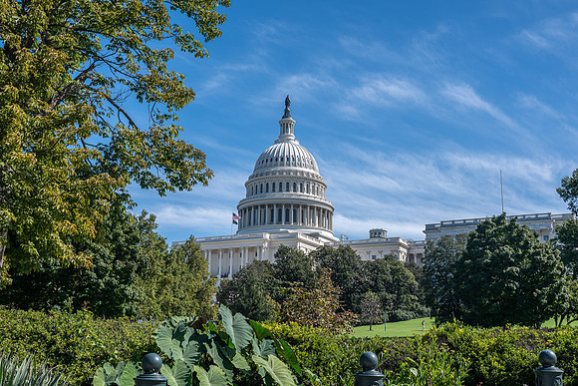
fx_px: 642
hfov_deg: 48.4
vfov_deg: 33.4
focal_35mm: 40
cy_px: 193
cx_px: 289
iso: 160
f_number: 9
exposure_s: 1/200
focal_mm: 40
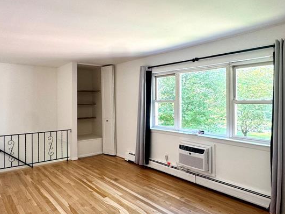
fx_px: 222
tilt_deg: +0.7
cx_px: 166
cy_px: 100
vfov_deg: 51.3
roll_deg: +0.0
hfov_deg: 64.9
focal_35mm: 27
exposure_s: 1/120
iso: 125
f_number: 2.2
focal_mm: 2.22
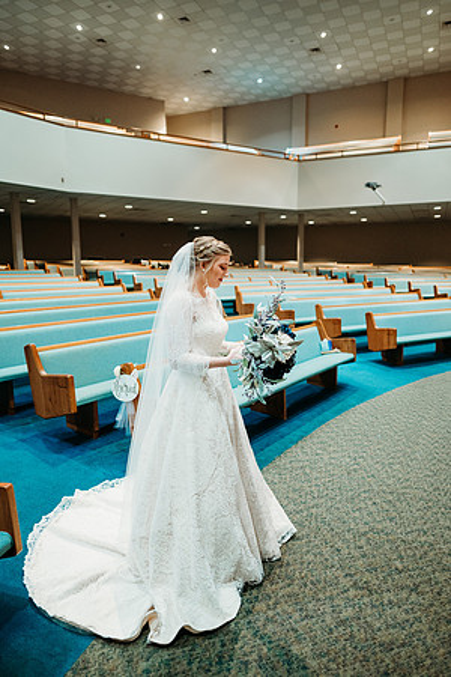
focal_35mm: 24
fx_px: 451
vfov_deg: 73.7
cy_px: 338
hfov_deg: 53.1
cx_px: 226
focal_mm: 24
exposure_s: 1/100
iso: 2000
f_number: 1.8
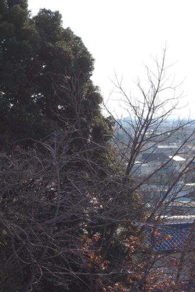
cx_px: 202
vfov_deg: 15.5
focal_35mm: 132
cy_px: 147
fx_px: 1073
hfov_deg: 10.3
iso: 125
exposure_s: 1/400
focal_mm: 32.17
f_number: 5.6
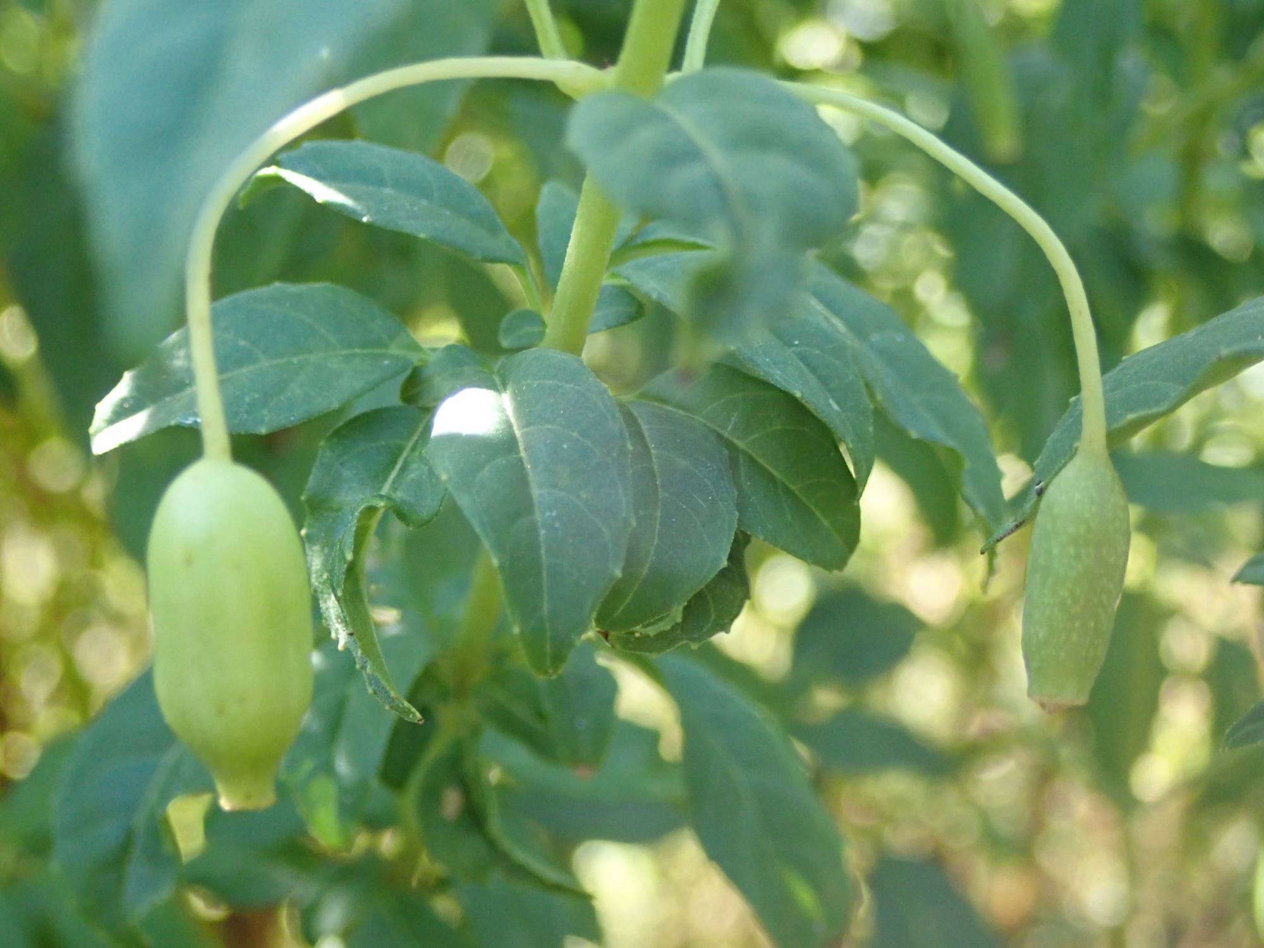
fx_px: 2227
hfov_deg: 31.7
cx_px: 632
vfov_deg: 24.0
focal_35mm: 61
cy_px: 474
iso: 640
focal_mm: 11.01
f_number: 3.6
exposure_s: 1/250
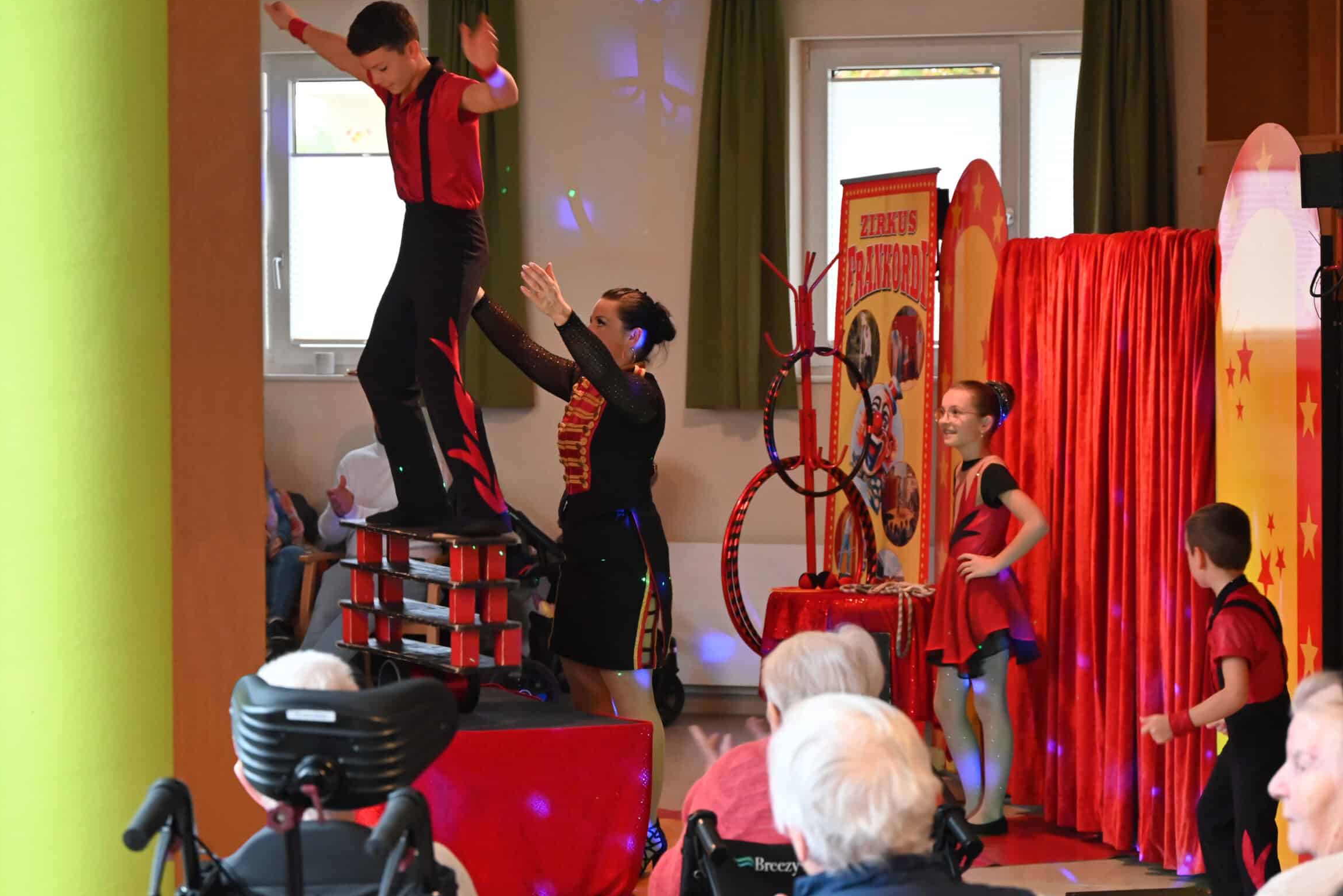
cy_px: 455
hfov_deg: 19.6
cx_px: 656
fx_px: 3881
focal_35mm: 104
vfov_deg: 13.2
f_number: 6.3
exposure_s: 1/60
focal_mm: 94
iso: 5600
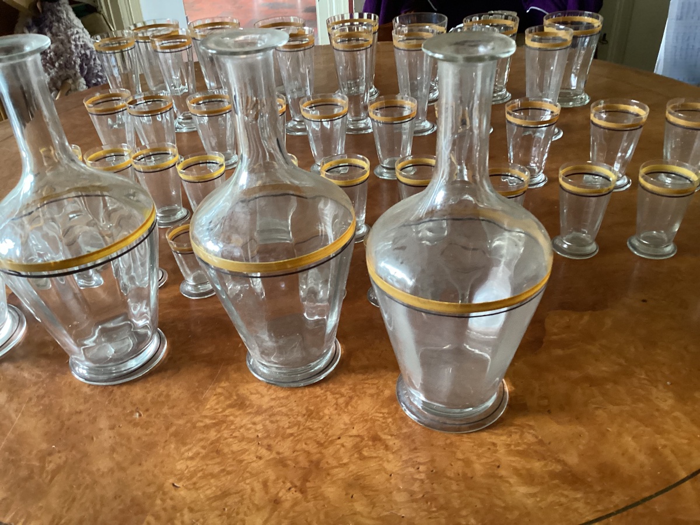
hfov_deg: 58.4
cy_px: 262
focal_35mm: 31
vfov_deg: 45.4
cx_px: 350
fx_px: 627
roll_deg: +0.8
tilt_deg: -34.6
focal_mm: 3.3
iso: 400
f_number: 2.4
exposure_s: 1/33
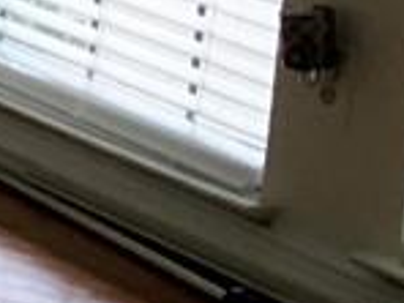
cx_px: -931
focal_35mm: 201
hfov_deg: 8.0
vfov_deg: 7.3
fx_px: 2346
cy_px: -136
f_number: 1.8
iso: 250
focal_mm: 3
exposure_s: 1/40
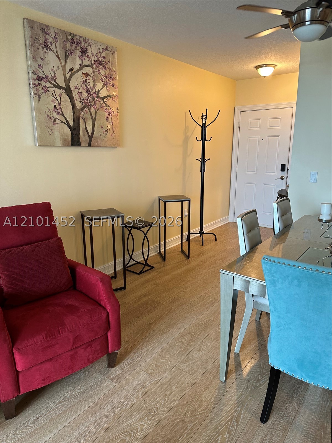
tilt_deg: -12.8
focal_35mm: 24
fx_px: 307
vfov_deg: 71.6
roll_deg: -0.1
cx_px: 166
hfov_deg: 56.8
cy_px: 222
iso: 160
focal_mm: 6.86
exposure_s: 1/60
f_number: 1.78
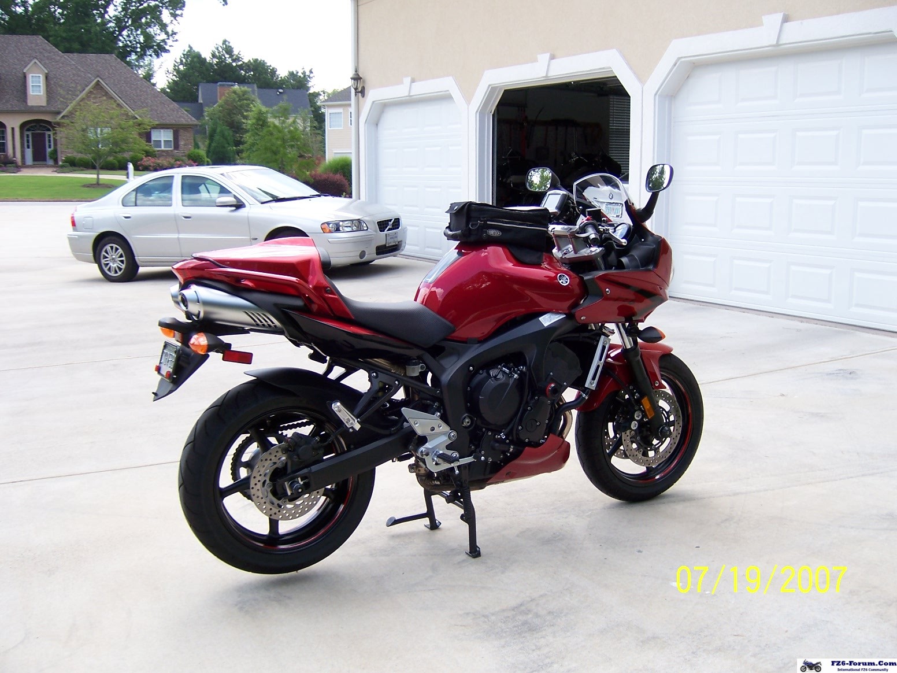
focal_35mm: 36
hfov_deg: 51.4
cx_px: 448
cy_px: 336
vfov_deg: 39.7
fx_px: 933
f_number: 2.8
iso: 80
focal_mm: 6.2
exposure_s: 1/320
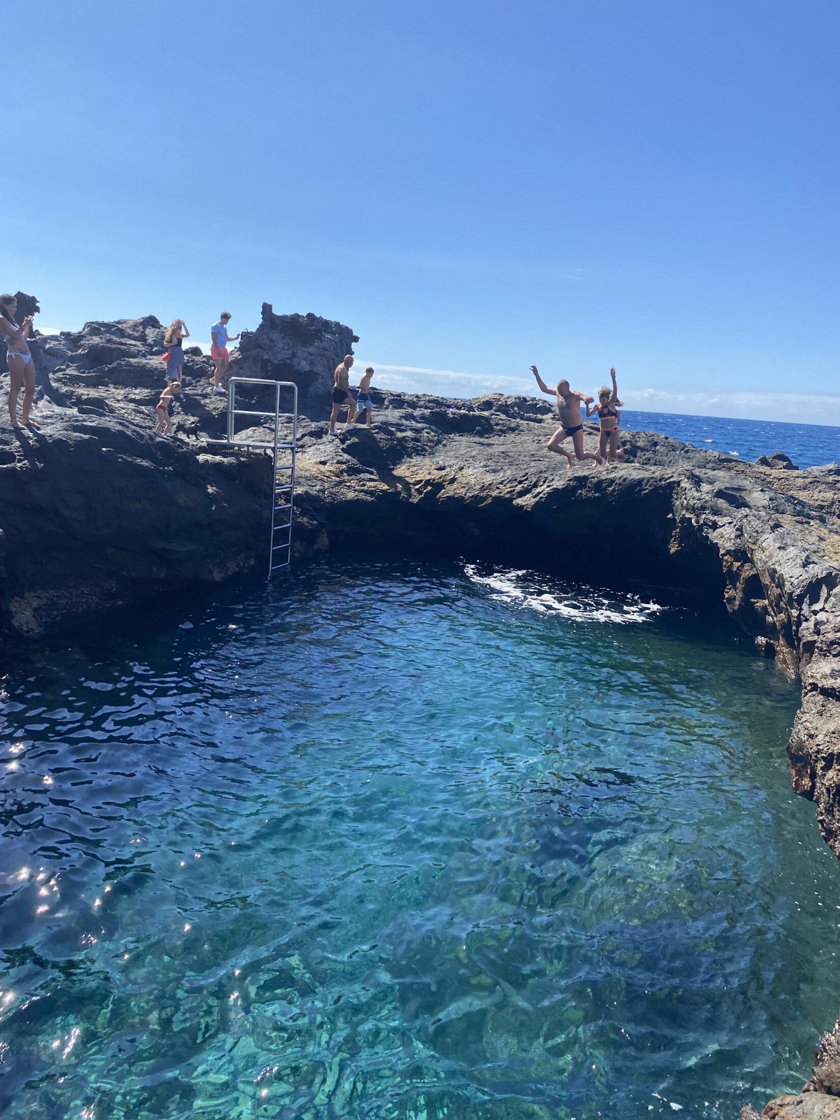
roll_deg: -4.6
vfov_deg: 67.3
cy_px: 560
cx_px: 420
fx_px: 841
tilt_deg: -9.2
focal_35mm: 26
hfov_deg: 53.1
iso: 32
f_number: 1.8
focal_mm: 4.25
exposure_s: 1/2513
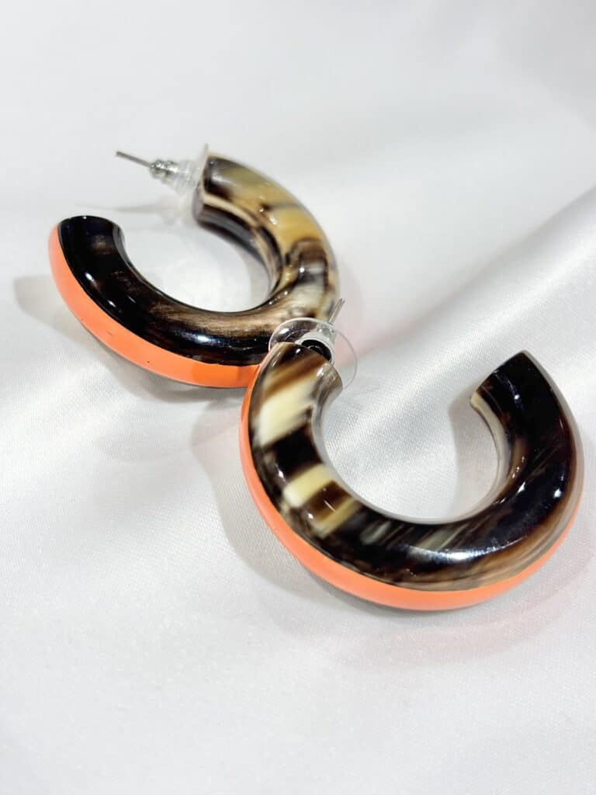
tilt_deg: -35.9
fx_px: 1194
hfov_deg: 28.0
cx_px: 298
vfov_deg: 36.8
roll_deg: +5.7
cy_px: 398
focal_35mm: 52
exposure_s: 1/155
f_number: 1.6
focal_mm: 5.96
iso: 25
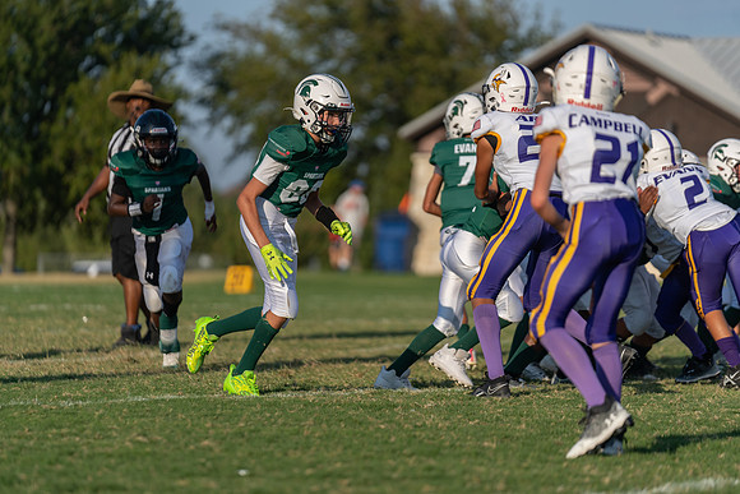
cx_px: 370
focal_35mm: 200
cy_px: 247
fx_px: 4112
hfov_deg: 10.3
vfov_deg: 6.9
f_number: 2.8
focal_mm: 200
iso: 100
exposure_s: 1/2000
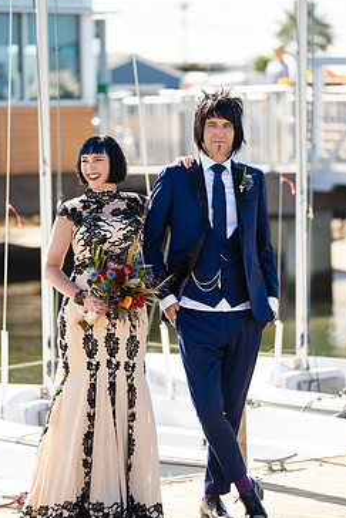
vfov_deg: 11.2
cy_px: 276
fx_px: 2636
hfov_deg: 7.5
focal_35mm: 183
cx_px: 171
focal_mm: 148
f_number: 2.8
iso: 200
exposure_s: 1/1250
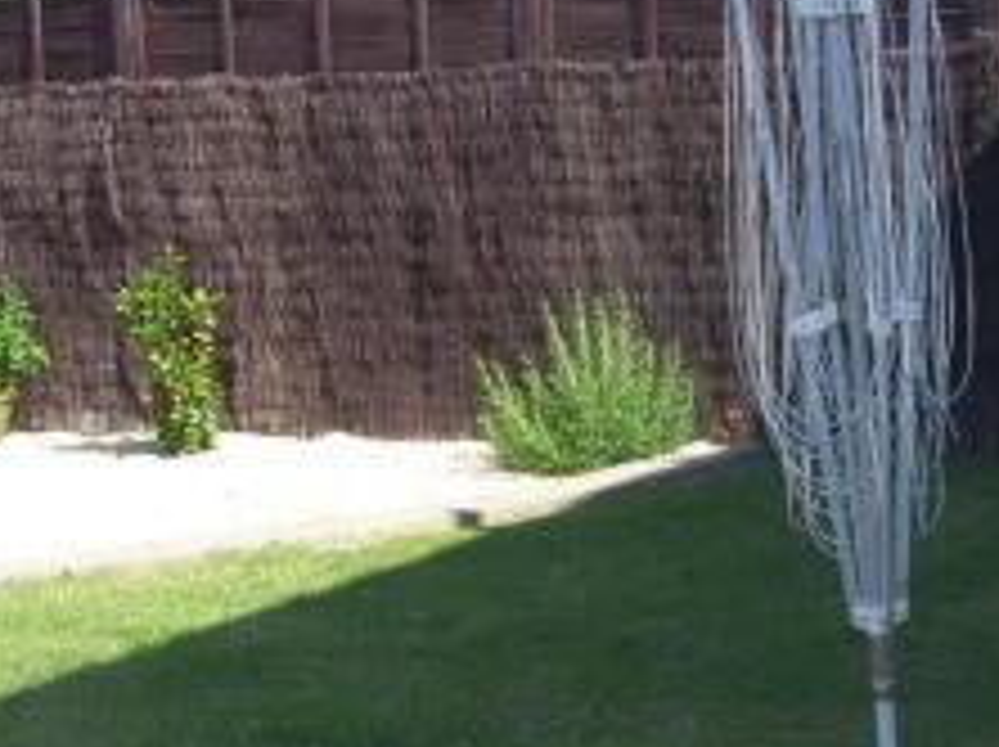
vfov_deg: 15.9
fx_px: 2652
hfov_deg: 21.2
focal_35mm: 92
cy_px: 587
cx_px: 709
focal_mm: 9
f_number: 3.5
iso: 50
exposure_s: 1/400
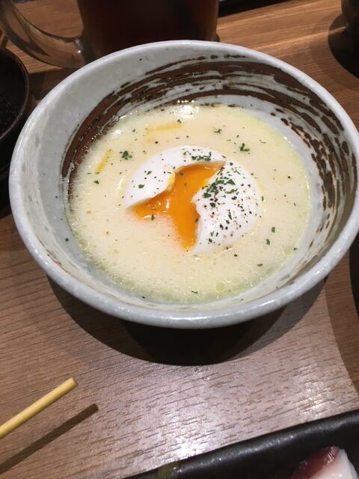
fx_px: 401
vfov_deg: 61.7
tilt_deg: -60.7
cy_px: 240
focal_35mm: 29
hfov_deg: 48.2
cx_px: 180
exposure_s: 1/30
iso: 50
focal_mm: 4.15
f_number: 2.2
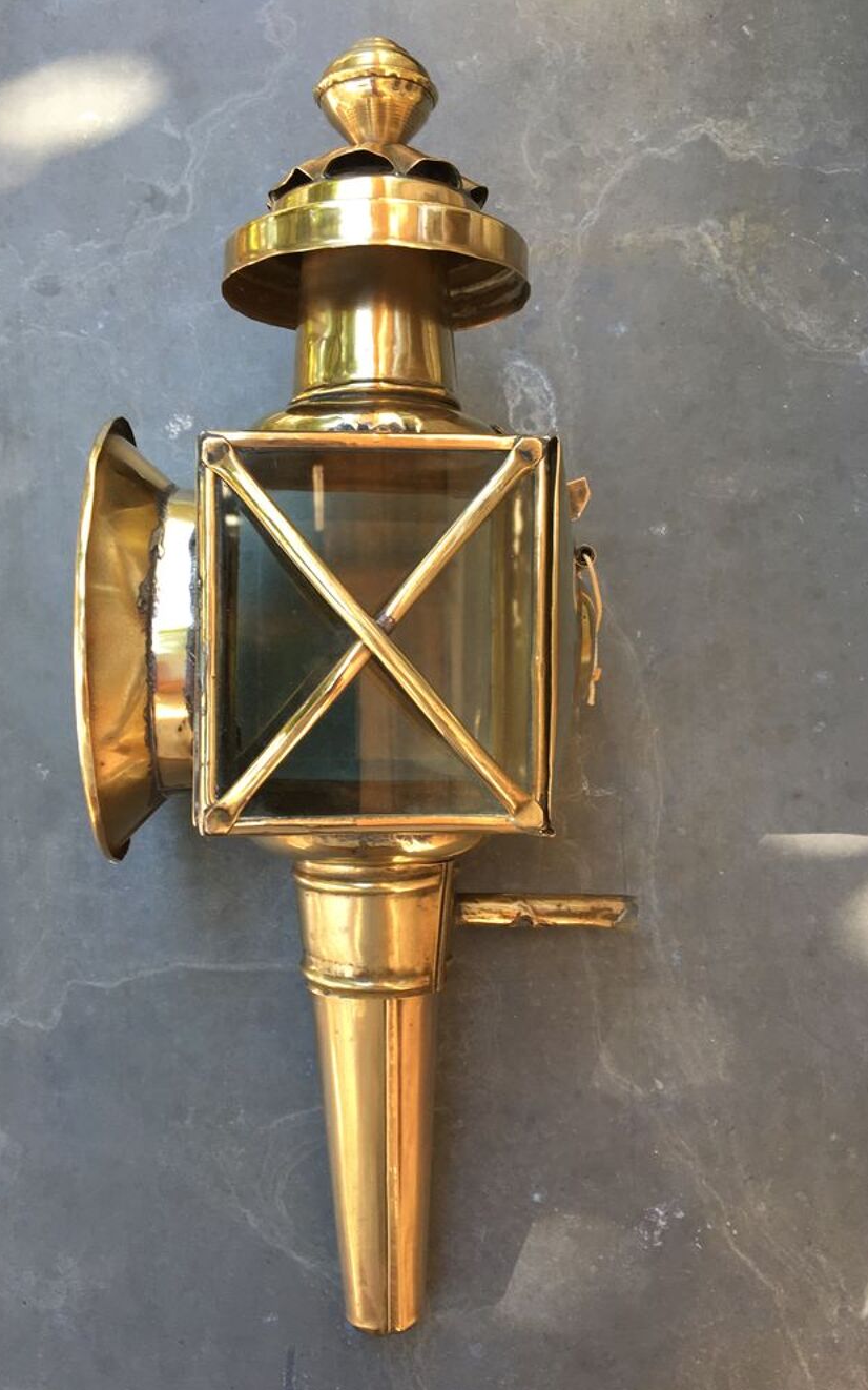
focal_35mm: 31
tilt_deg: -80.0
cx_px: 400
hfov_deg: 40.6
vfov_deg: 61.2
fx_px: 1174
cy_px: 698
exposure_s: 1/100
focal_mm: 4.15
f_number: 2.2
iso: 40
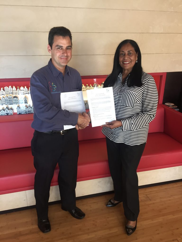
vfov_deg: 61.7
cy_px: 121
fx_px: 203
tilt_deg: -21.5
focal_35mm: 29
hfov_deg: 48.2
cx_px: 91
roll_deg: -0.6
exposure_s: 1/30
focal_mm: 4.15
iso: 64
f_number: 2.2
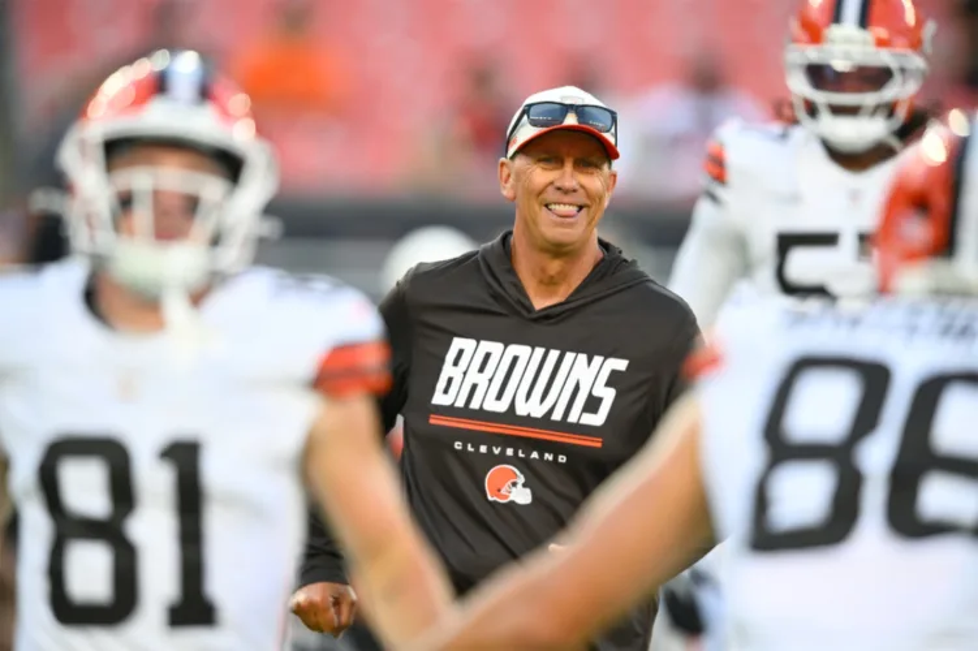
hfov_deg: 3.7
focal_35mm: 560
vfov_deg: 2.5
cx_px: 489
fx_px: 15206
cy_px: 326
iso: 2000
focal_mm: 560
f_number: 4
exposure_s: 1/1250
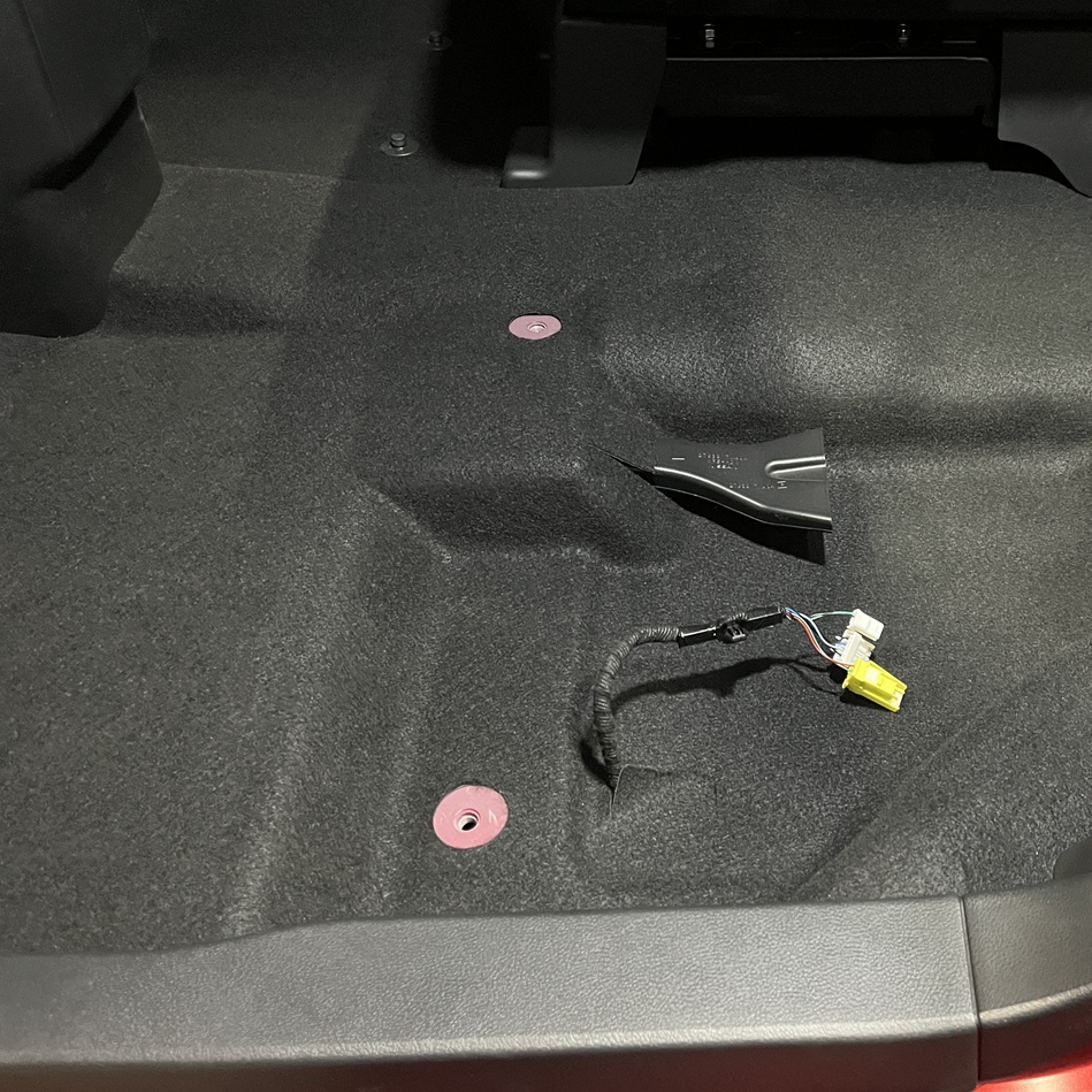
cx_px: 730
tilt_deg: -45.7
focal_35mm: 31
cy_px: 543
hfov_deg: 51.5
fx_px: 1106
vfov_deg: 52.5
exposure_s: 1/30
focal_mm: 5.1
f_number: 1.6
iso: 1000
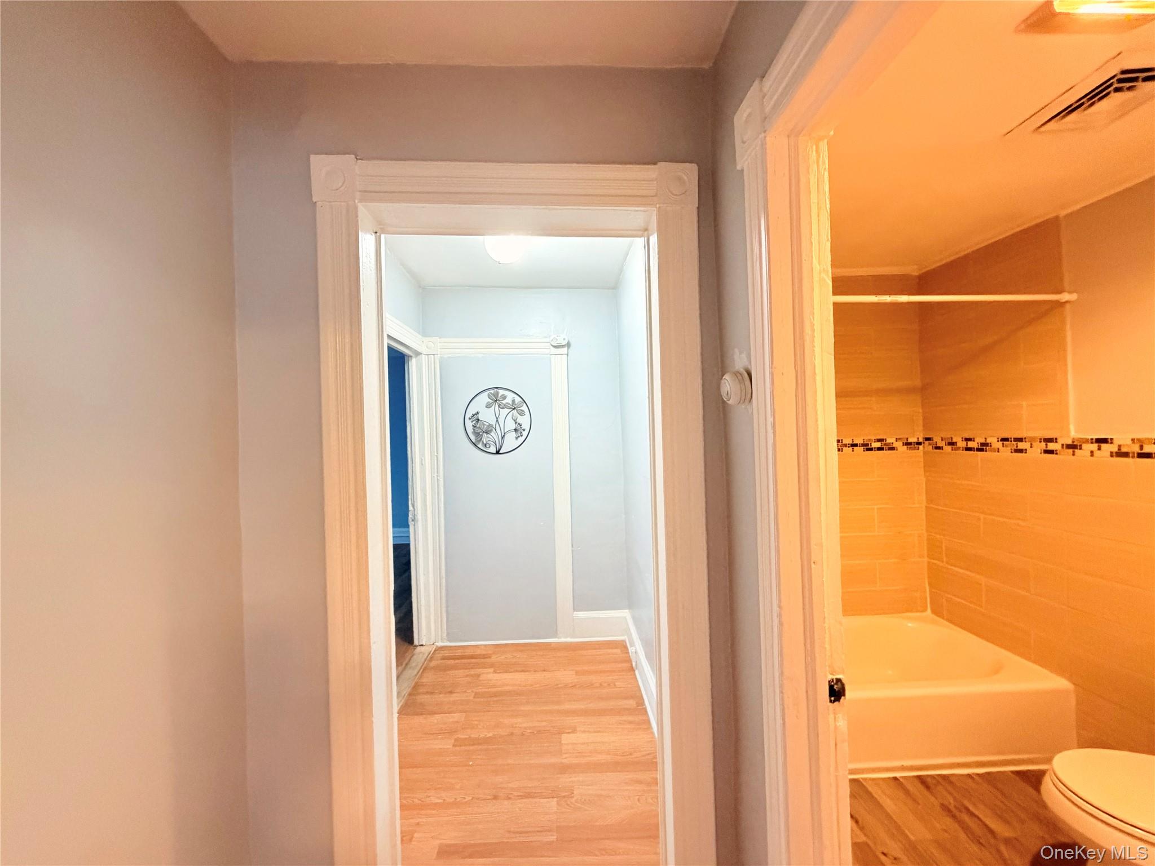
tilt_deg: +0.4
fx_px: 467
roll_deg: +1.2
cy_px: 433
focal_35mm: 14
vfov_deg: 85.7
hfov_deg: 102.1
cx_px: 578
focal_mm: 2.22
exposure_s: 1/60
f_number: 2.2
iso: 640
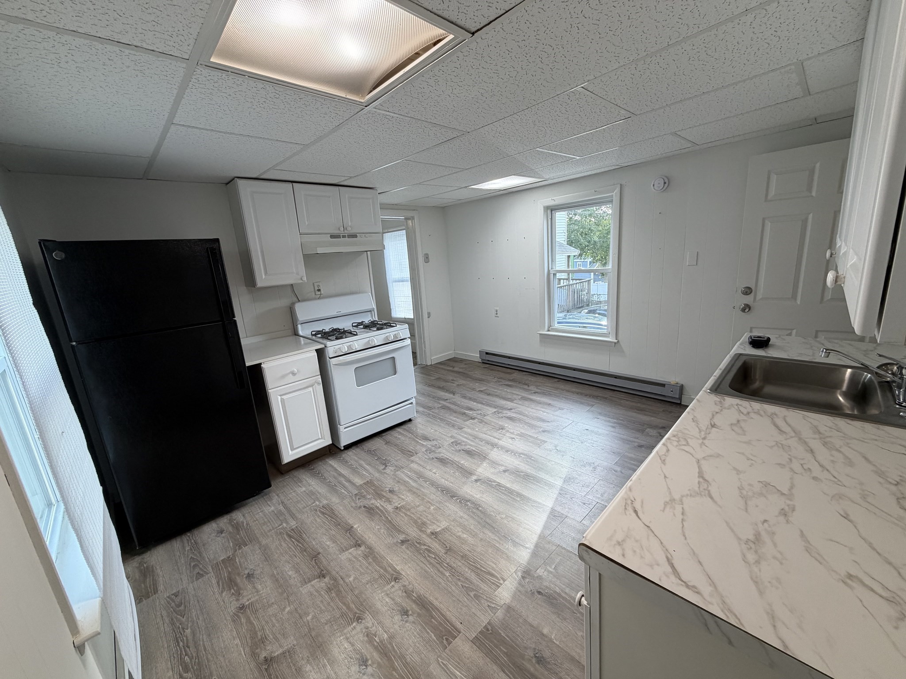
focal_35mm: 14
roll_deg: +4.0
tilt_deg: -13.5
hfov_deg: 102.1
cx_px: 453
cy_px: 340
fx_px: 366
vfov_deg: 85.7
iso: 125
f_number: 2.2
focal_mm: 2.22
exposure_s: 1/120
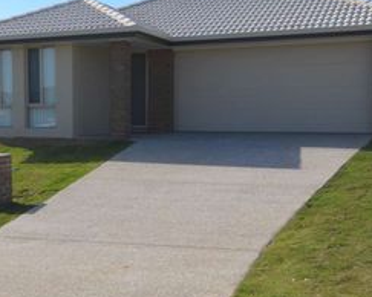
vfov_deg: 30.8
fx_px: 539
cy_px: 166
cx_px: 101
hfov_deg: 37.3
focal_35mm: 49
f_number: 9
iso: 100
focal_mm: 18
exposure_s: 1/320
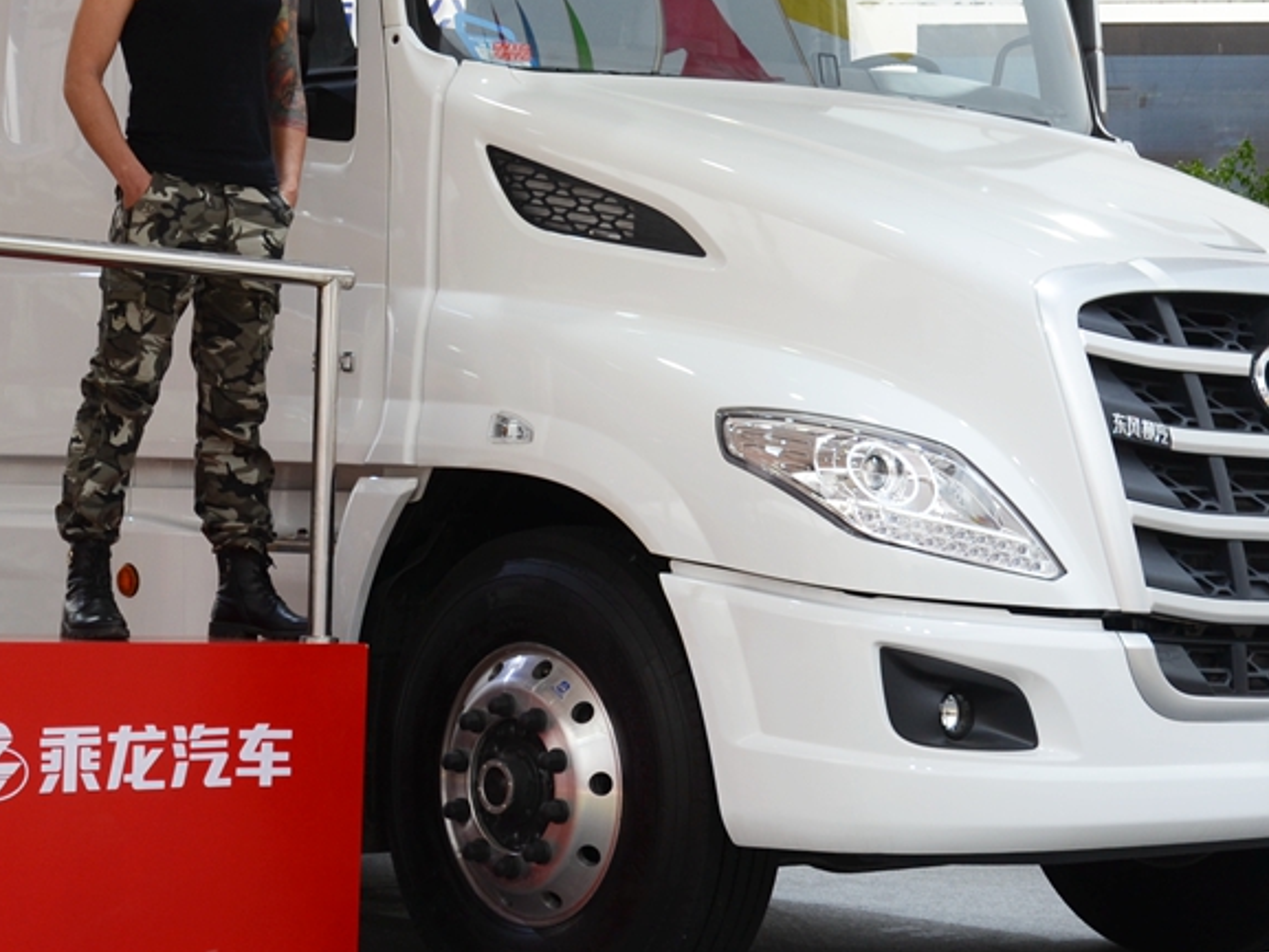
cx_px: 548
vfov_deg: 16.2
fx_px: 3300
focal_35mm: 90
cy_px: 88
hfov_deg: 21.8
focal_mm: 30
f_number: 7.1
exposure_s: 1/200
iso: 100
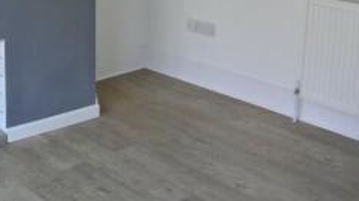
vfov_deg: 18.8
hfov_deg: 32.9
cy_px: -31
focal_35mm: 61
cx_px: 48
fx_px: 580
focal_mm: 11
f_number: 3.5
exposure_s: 1/60
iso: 800
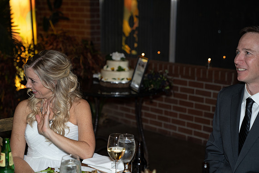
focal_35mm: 60
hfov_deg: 33.4
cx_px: 130
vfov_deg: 22.6
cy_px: 86
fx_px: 432
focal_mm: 60
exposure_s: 1/125
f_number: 2.8
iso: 2000
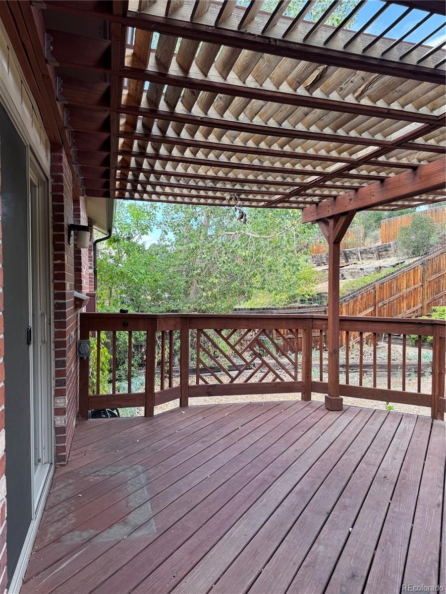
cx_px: 223
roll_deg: +0.1
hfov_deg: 56.8
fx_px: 412
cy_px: 297
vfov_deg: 71.6
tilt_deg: -2.3
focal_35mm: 24
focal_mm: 6.76
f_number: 1.78
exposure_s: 1/226
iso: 64
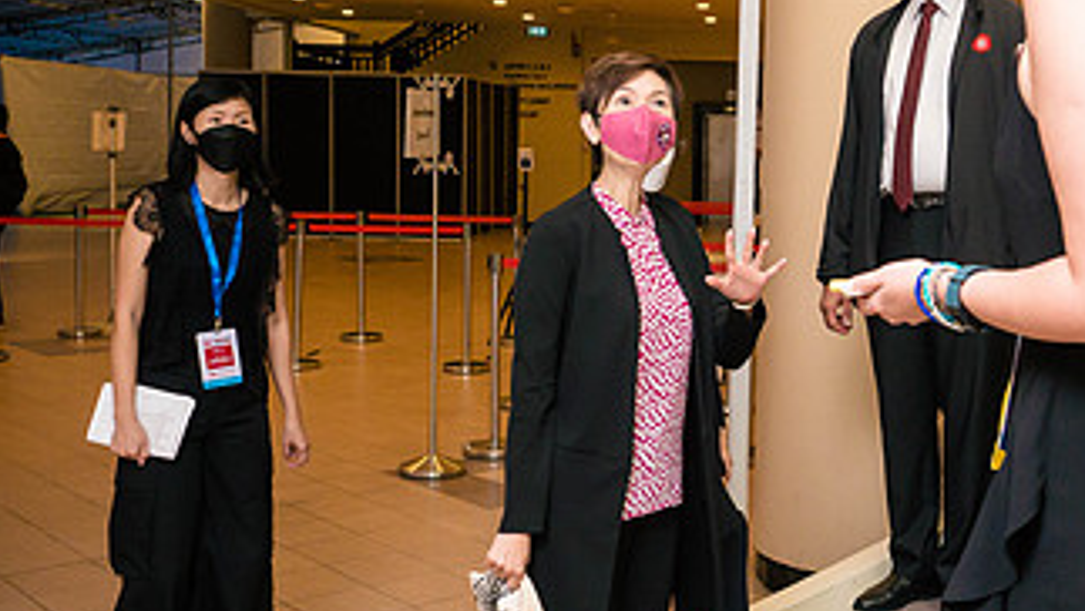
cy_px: 264
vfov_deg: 25.4
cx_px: 752
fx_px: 1353
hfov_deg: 42.9
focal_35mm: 47
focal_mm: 12
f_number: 2.8
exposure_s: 1/100
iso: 1250
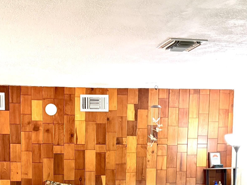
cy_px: 203
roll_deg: +0.4
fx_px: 435
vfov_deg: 22.7
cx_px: 77
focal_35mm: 61
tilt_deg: -4.2
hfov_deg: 31.4
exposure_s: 1/60
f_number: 1.78
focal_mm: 6.76
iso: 500
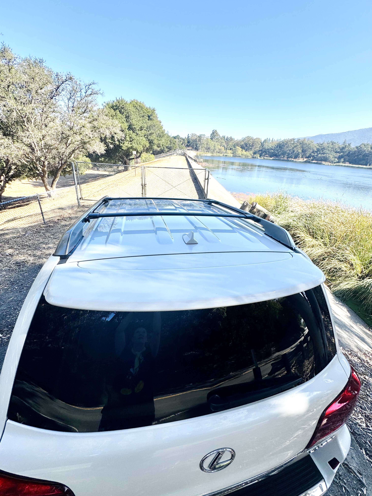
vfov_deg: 102.1
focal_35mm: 14
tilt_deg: -25.8
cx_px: 186
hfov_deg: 85.7
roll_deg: -5.6
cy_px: 248
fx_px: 201
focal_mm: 2.22
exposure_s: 1/779
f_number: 2.2
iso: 40
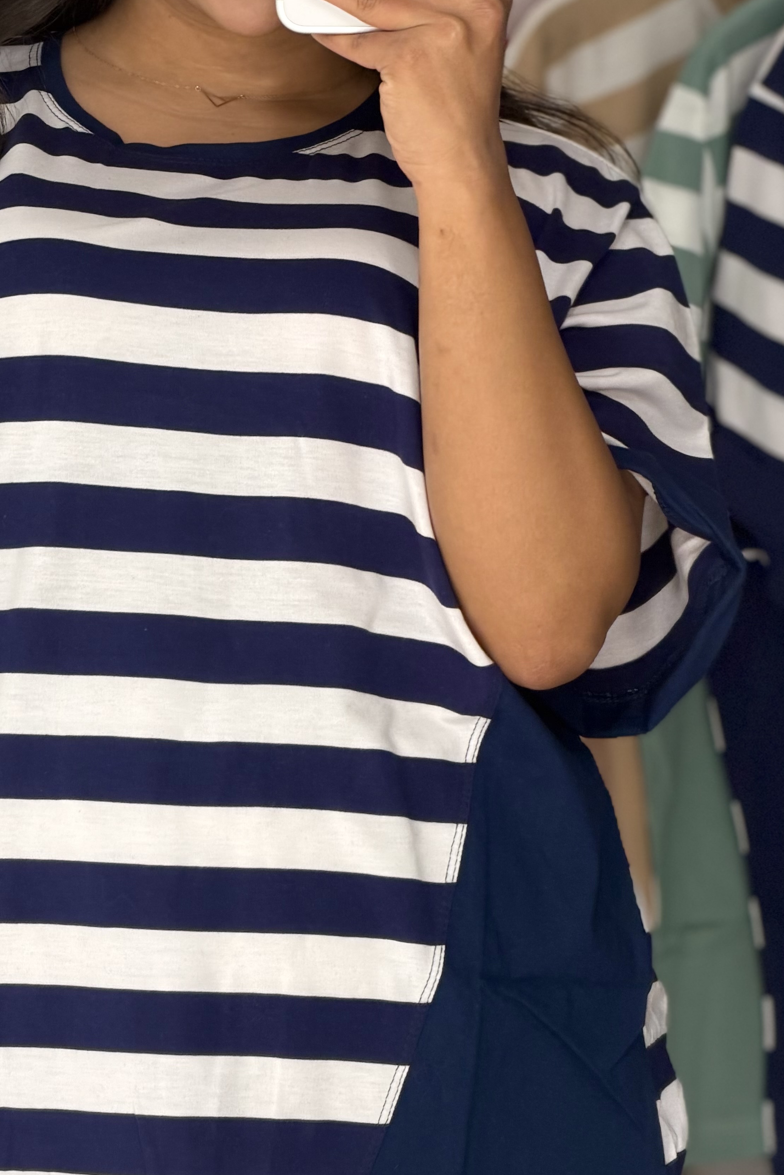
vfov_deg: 11.5
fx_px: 5846
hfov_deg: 7.7
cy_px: 403
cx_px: 180
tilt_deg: -8.0
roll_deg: -2.0
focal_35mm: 179
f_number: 2.8
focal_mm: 16.89
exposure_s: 1/100
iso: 64
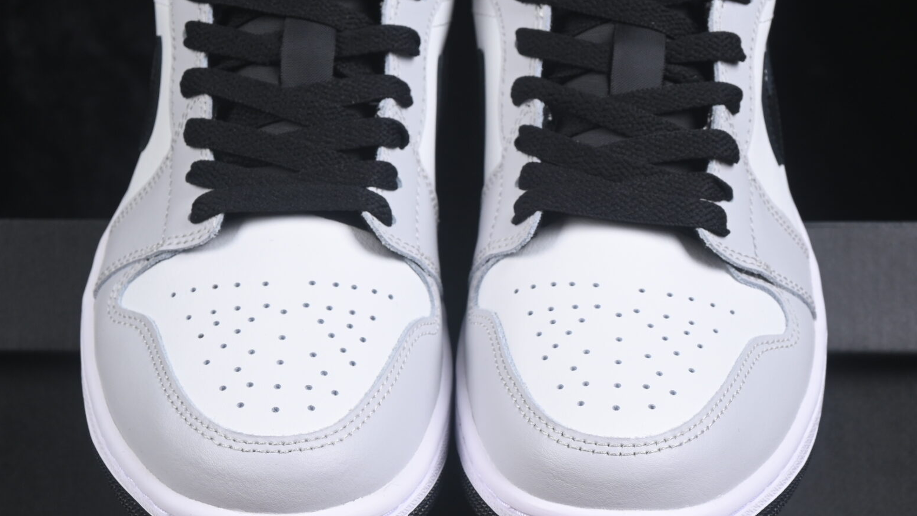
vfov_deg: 9.4
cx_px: 448
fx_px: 3137
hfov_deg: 16.6
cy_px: 260
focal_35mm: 129
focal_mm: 50
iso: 160
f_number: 7.1
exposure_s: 1/80
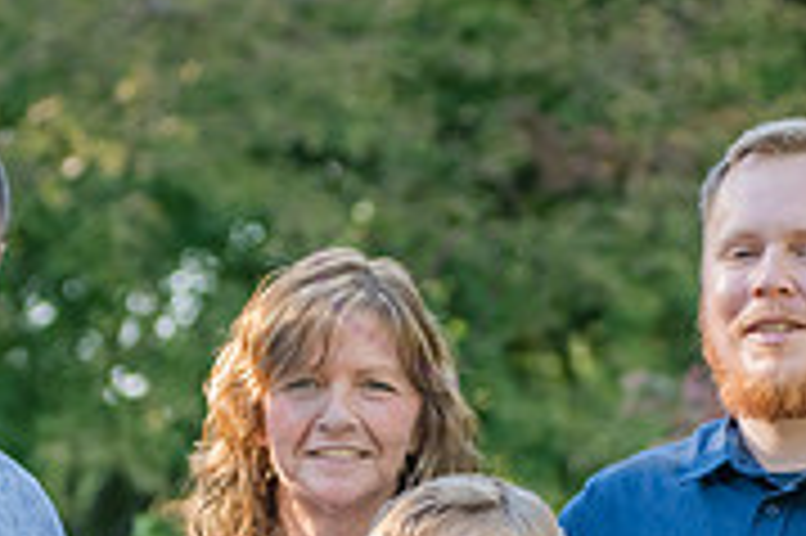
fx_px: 6308
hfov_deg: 7.3
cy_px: 855
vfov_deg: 4.8
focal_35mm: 282
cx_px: 482
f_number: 4
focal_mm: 80
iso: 400
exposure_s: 1/400
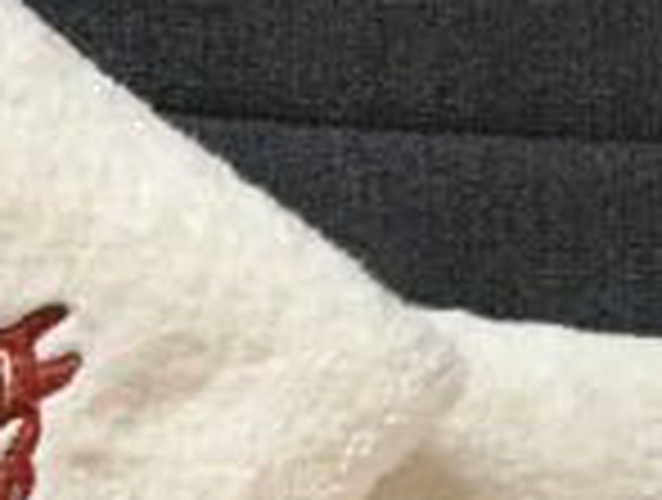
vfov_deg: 11.8
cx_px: -104
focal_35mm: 118
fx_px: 2262
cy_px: 860
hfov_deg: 16.1
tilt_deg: -80.5
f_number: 2.2
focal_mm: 4.15
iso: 160
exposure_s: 1/33
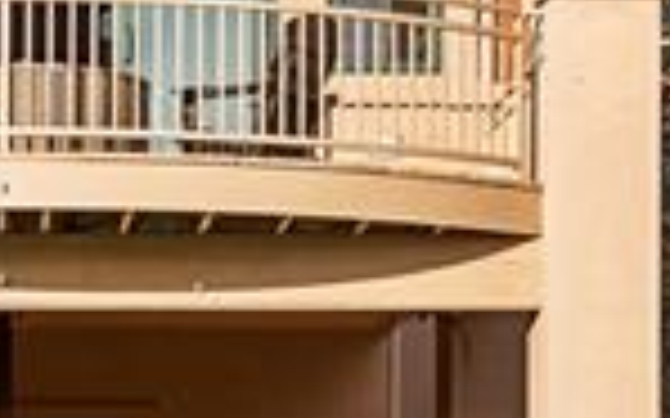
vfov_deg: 8.7
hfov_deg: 13.8
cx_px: -27
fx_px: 2720
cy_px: -25
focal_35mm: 149
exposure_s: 1/60
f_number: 8
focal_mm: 34
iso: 200
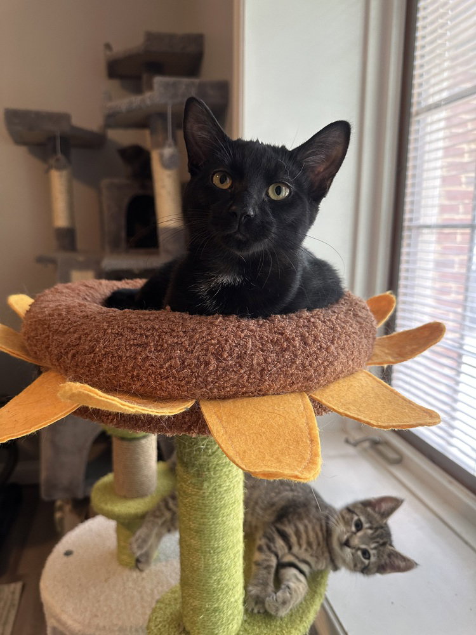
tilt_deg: -10.2
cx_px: 238
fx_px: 440
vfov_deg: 71.6
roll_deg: -1.2
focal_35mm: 24
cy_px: 318
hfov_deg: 56.8
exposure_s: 1/60
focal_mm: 6.86
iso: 200
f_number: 1.78
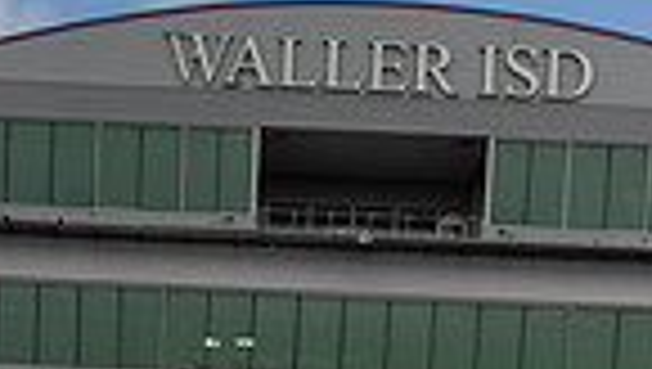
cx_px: 189
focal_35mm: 133
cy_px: 918
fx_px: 2302
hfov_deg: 16.1
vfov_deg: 8.3
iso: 100
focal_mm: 41
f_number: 8
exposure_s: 1/250
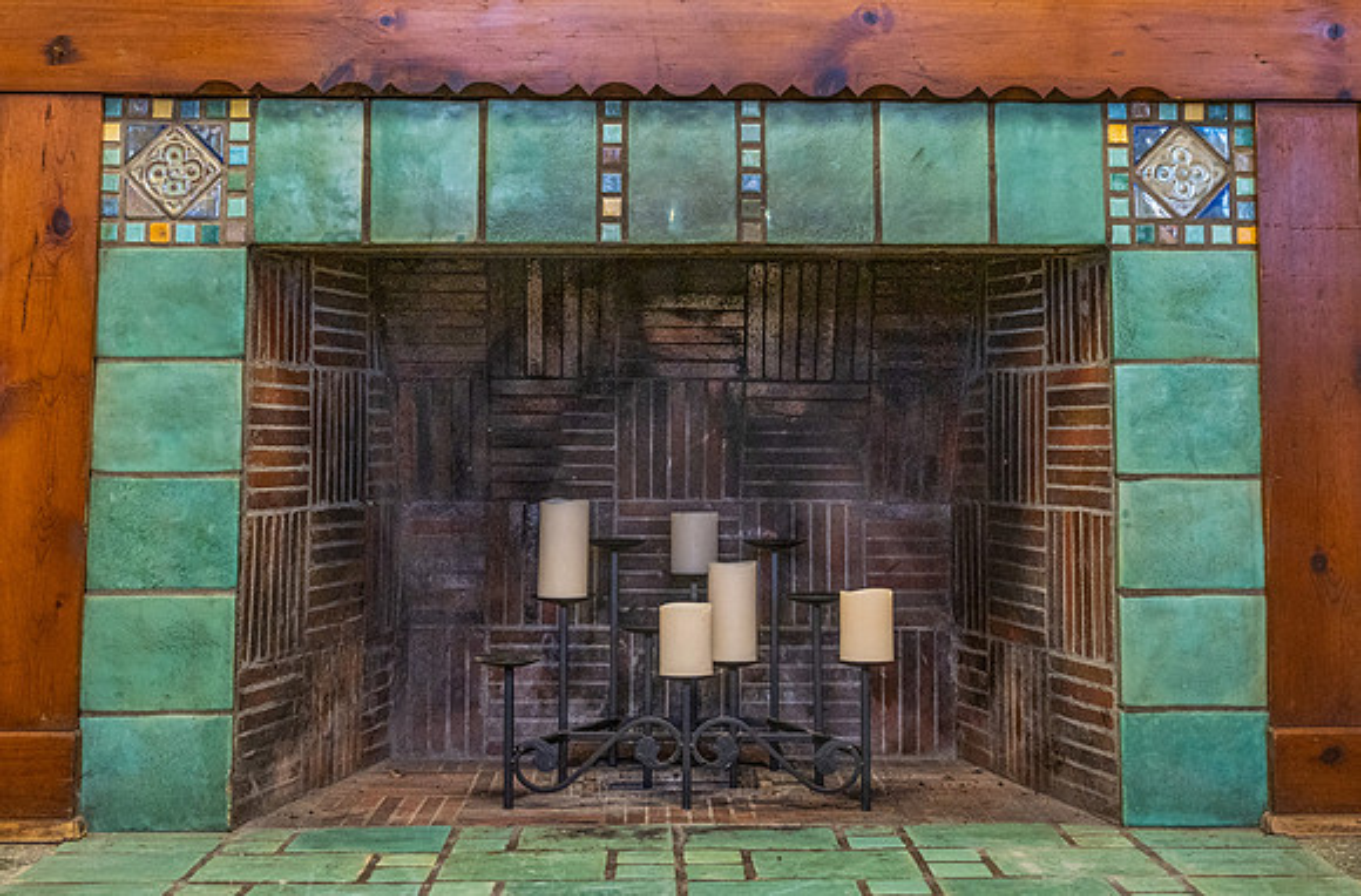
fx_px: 1822
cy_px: 228
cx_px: 703
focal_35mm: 48
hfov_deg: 40.9
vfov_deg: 27.3
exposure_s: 1/200
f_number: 2.8
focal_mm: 24
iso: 400
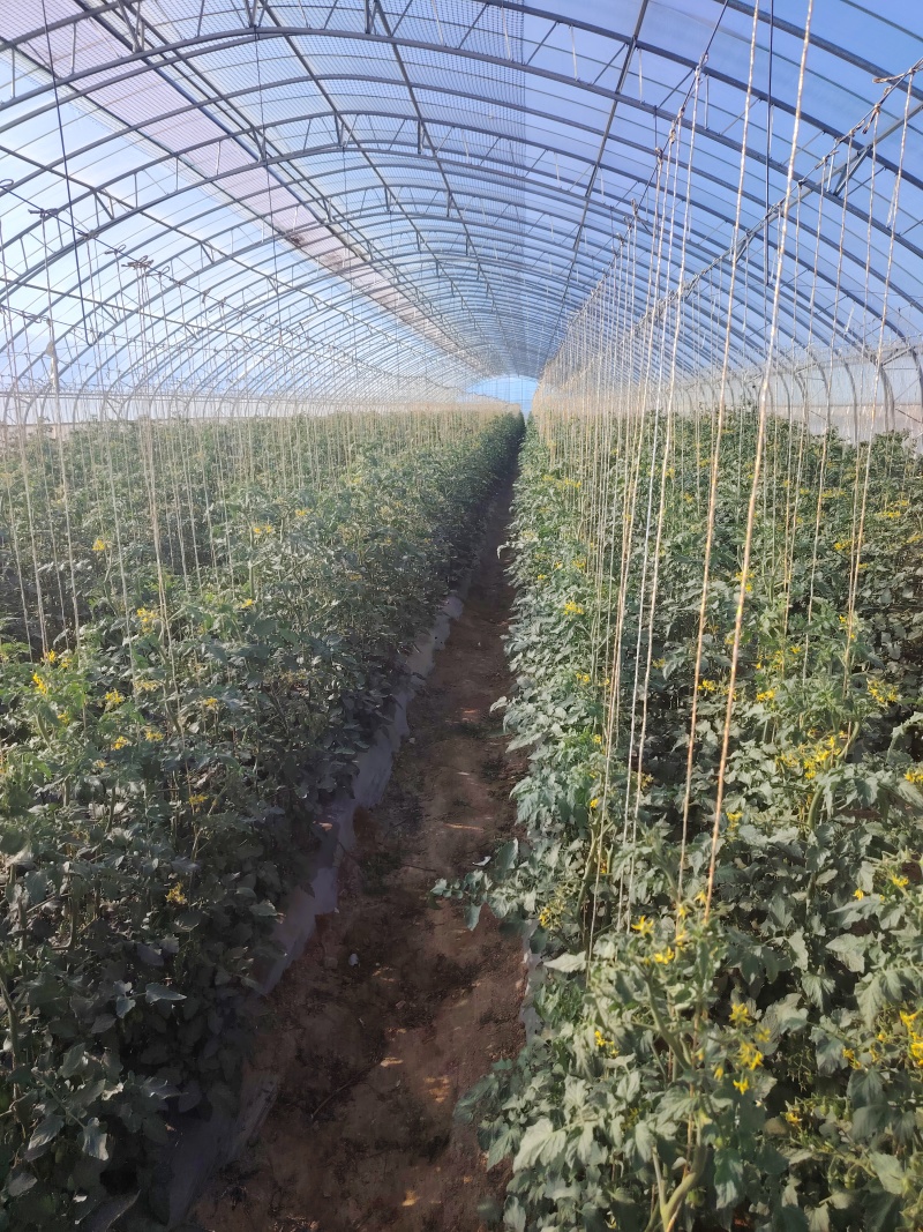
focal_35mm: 24
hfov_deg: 56.8
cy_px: 616
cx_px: 462
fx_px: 853
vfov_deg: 71.6
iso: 100
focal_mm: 5.25
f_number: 1.75
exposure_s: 1/470
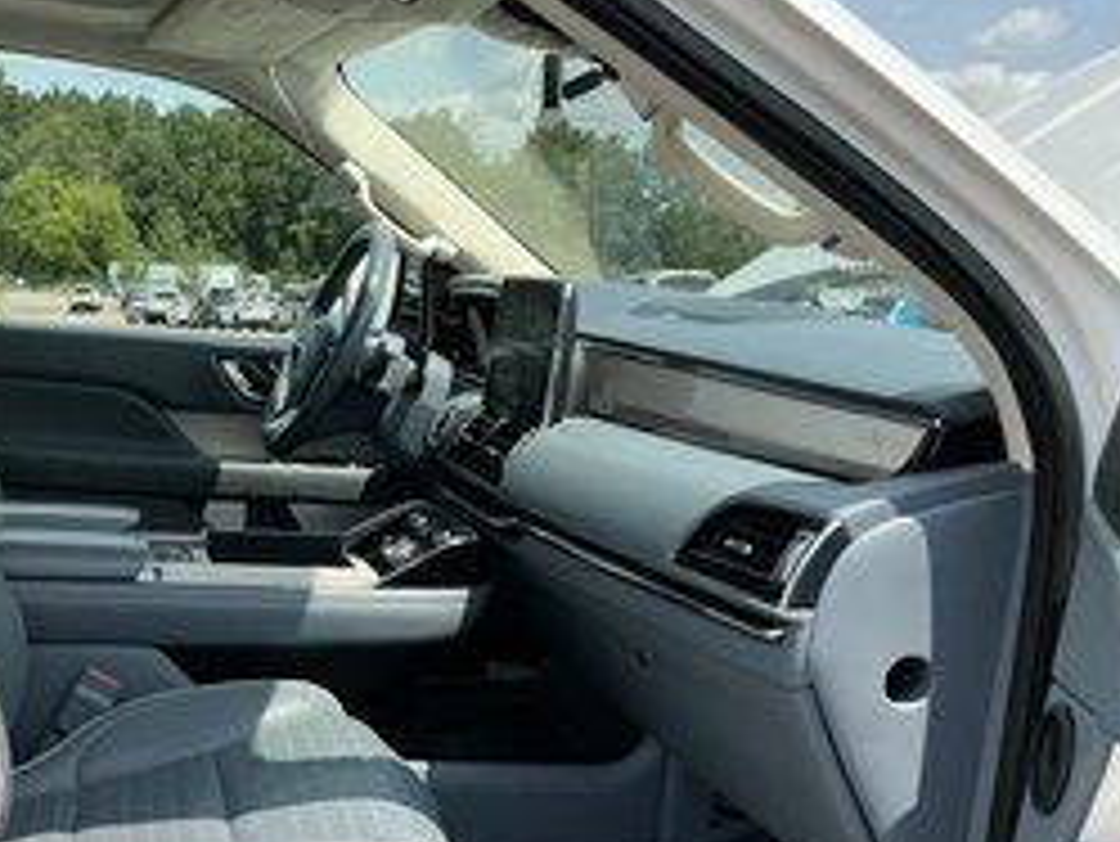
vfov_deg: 31.6
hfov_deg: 41.5
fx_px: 1457
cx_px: 369
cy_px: 644
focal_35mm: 45
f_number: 1.8
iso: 25
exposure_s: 1/898
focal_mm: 3
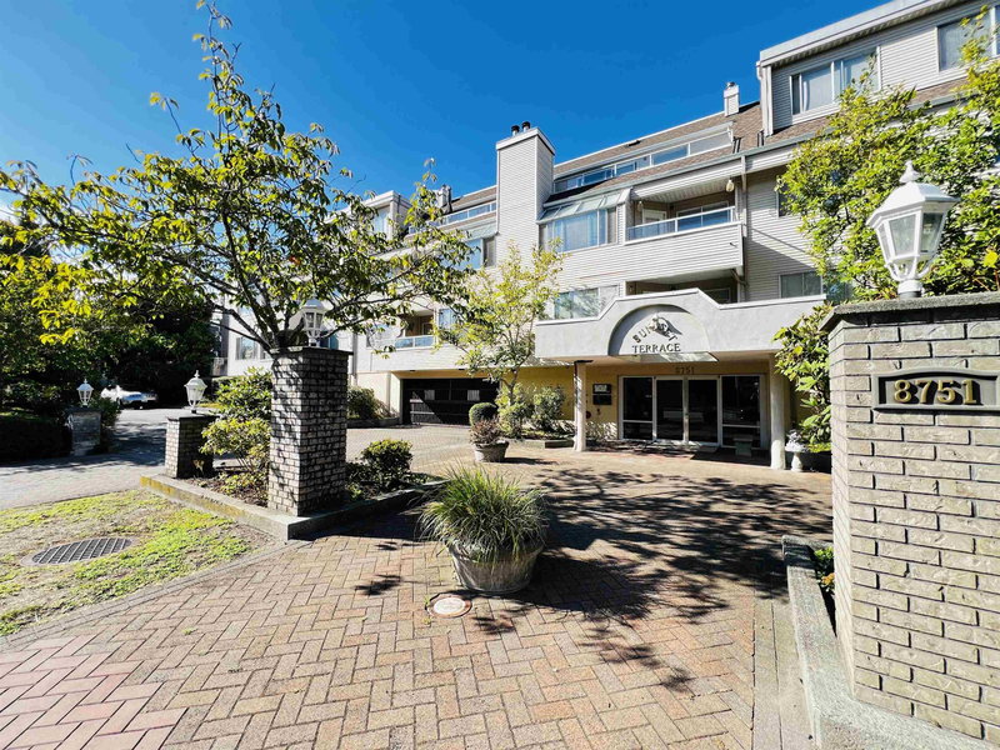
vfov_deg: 89.9
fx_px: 376
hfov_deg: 106.2
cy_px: 375
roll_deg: -1.0
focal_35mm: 13
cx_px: 500
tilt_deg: +2.2
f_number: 1.8
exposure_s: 1/286
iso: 32
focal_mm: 1.57
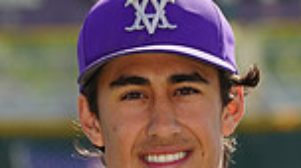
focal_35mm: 871
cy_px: 269
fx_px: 6942
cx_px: 145
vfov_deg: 1.4
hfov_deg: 2.5
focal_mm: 218
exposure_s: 1/250
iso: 100
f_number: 8
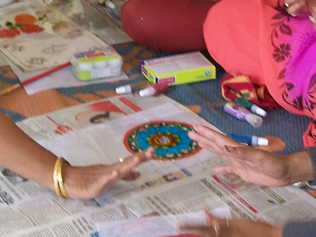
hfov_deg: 18.3
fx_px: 977
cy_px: 33
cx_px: 96
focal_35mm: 107
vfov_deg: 13.7
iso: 80
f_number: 2.7
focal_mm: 6
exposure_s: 1/30
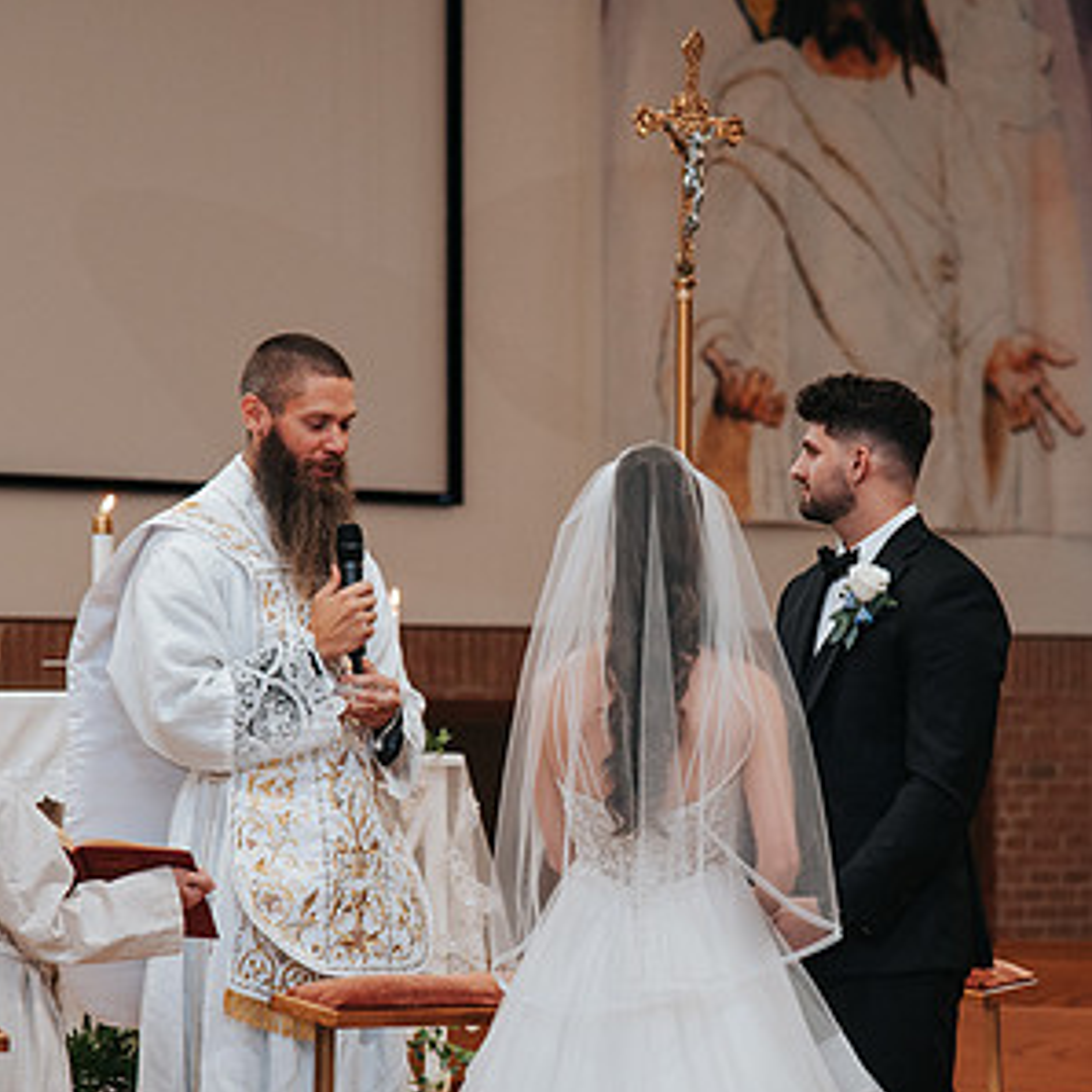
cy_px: 674
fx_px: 7566
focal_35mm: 212
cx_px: 636
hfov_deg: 8.3
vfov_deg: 8.3
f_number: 4
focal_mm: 110
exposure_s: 1/200
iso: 1000
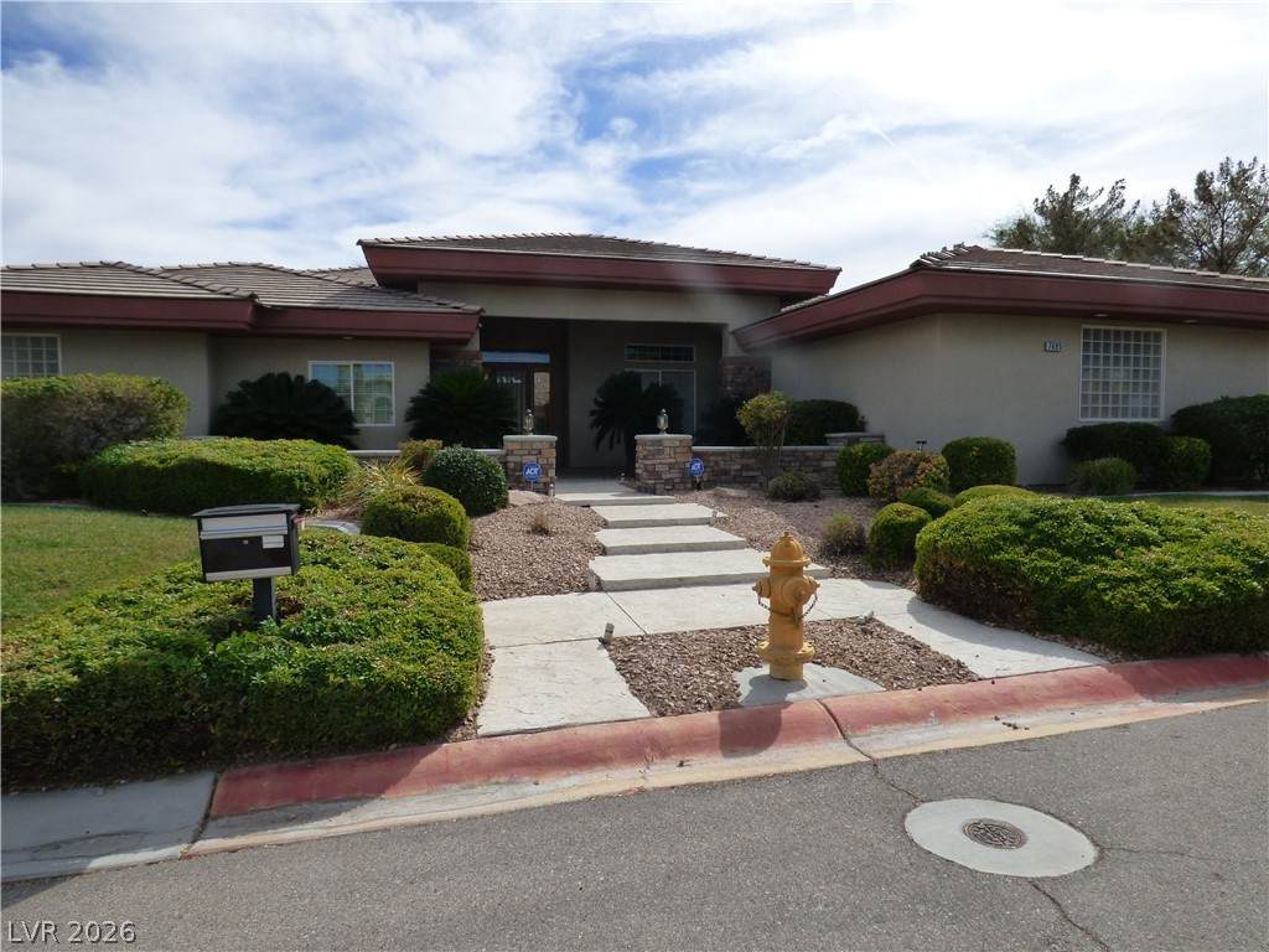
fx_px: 733
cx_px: 634
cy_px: 476
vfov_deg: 66.0
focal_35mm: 20
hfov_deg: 81.7
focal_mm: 3.58
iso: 160
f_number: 3.5
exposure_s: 1/1600
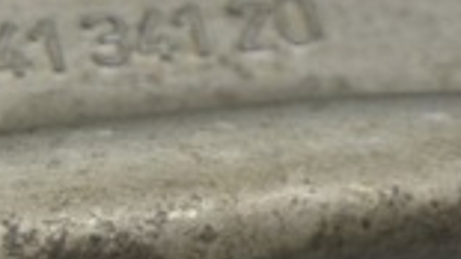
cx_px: -277
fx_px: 4130
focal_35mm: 338
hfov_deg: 6.3
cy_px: -37
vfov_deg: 3.6
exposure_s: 1/20
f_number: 5.6
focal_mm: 52
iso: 400
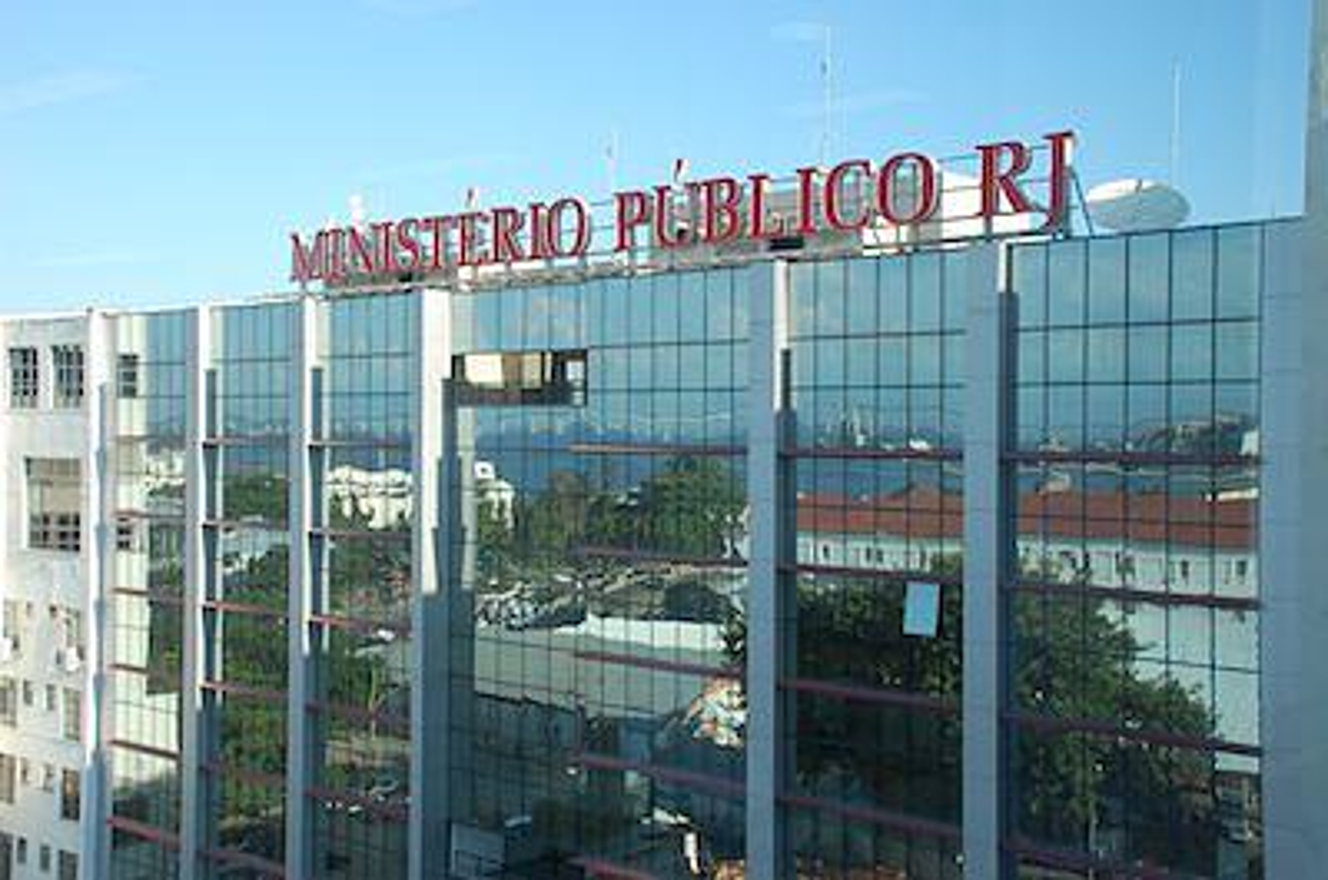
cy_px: 440
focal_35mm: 39
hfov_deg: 49.6
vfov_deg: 34.1
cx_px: 664
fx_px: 1436
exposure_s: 1/200
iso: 400
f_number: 7.1
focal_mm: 26
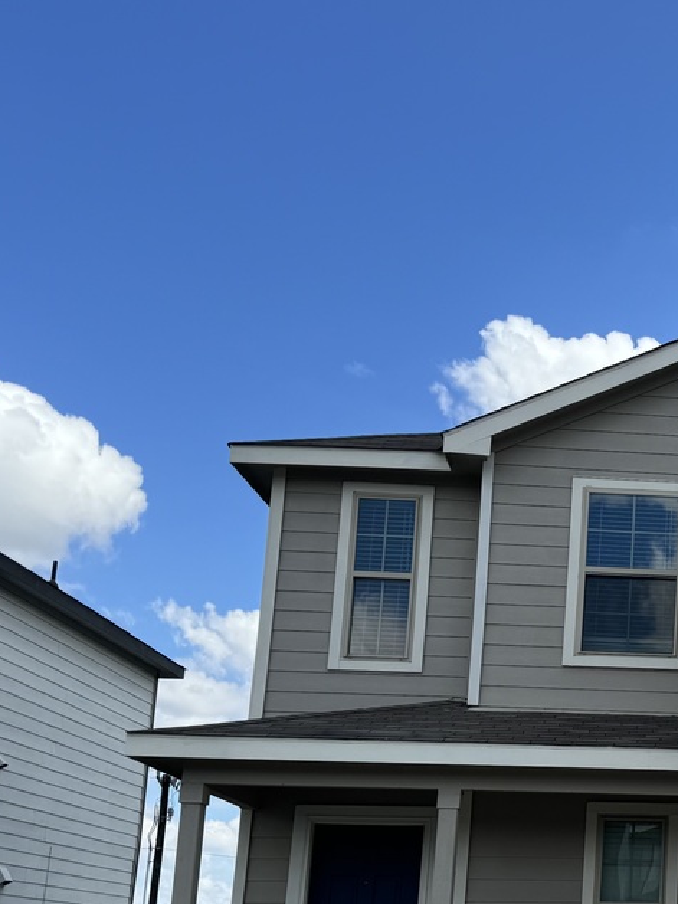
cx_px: 792
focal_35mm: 55
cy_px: 674
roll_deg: -0.5
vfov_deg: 34.2
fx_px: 1436
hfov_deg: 24.3
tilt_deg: +8.1
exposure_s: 1/4608
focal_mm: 6.76
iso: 80
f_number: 1.78
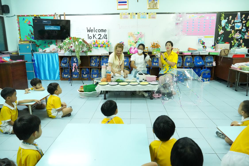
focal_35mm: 27
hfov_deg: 67.4
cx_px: 124
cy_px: 83
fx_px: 187
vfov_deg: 47.9
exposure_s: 1/160
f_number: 5
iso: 6400
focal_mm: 18
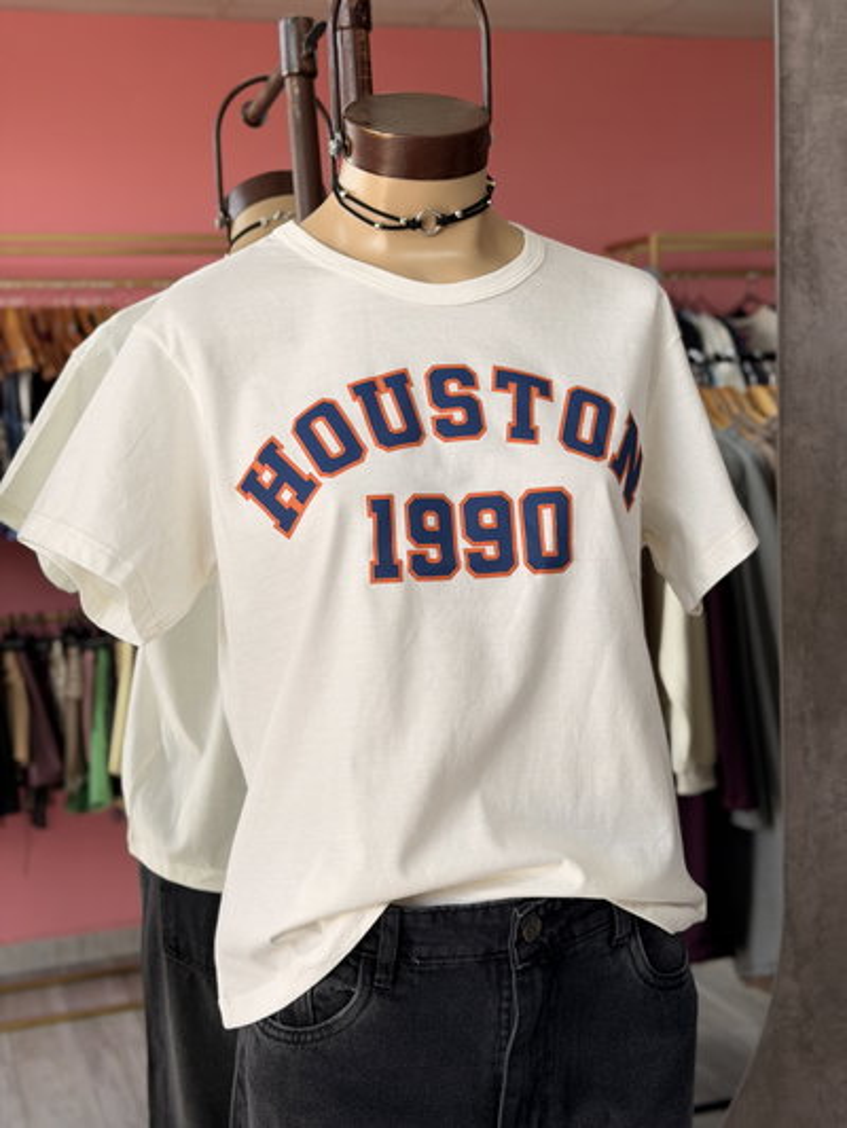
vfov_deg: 39.6
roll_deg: +2.1
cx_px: 424
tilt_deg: -5.9
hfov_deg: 30.3
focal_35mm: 48
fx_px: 1565
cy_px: 564
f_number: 1.78
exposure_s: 1/286
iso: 64
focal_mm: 6.76
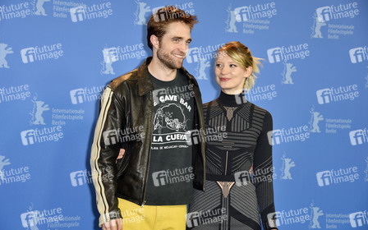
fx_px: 842
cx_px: 184
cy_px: 115
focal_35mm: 84
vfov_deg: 15.5
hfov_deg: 24.6
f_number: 5.6
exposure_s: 1/125
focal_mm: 82
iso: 640
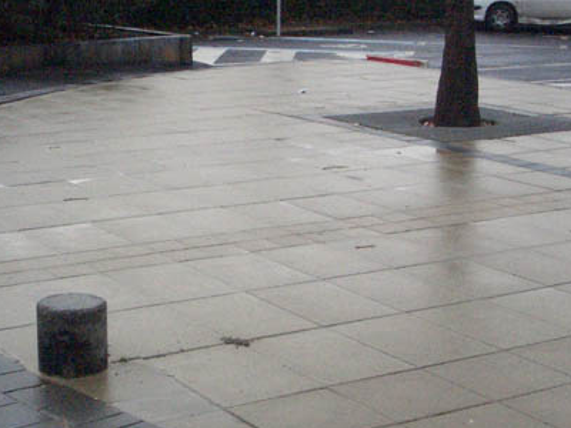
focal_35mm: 82
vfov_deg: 18.0
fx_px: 1353
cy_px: 177
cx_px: 211
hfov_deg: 23.8
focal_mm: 6.8
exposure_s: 1/1250
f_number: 4.6
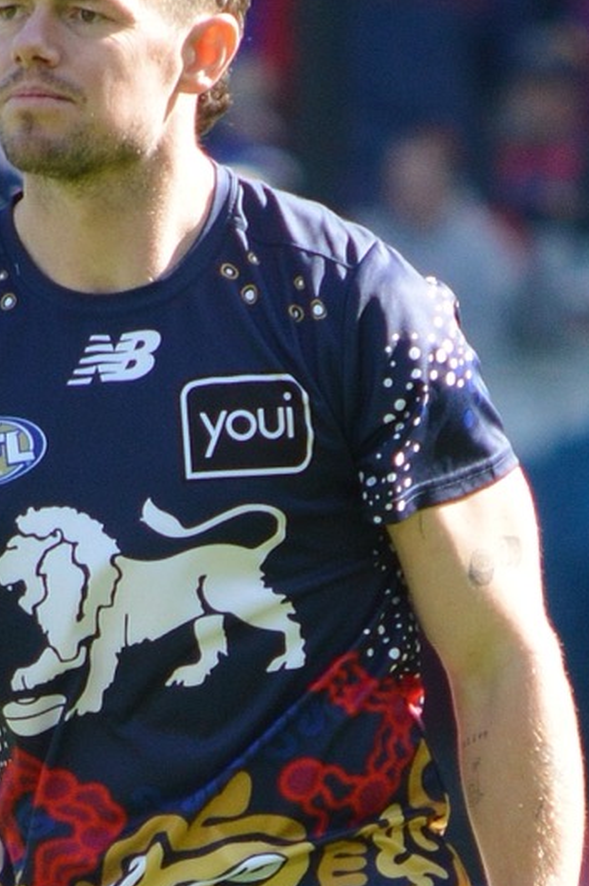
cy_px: 537
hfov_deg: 1.8
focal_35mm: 762
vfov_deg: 2.7
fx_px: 18736
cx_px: 125
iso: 500
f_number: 5.6
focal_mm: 300
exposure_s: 1/500
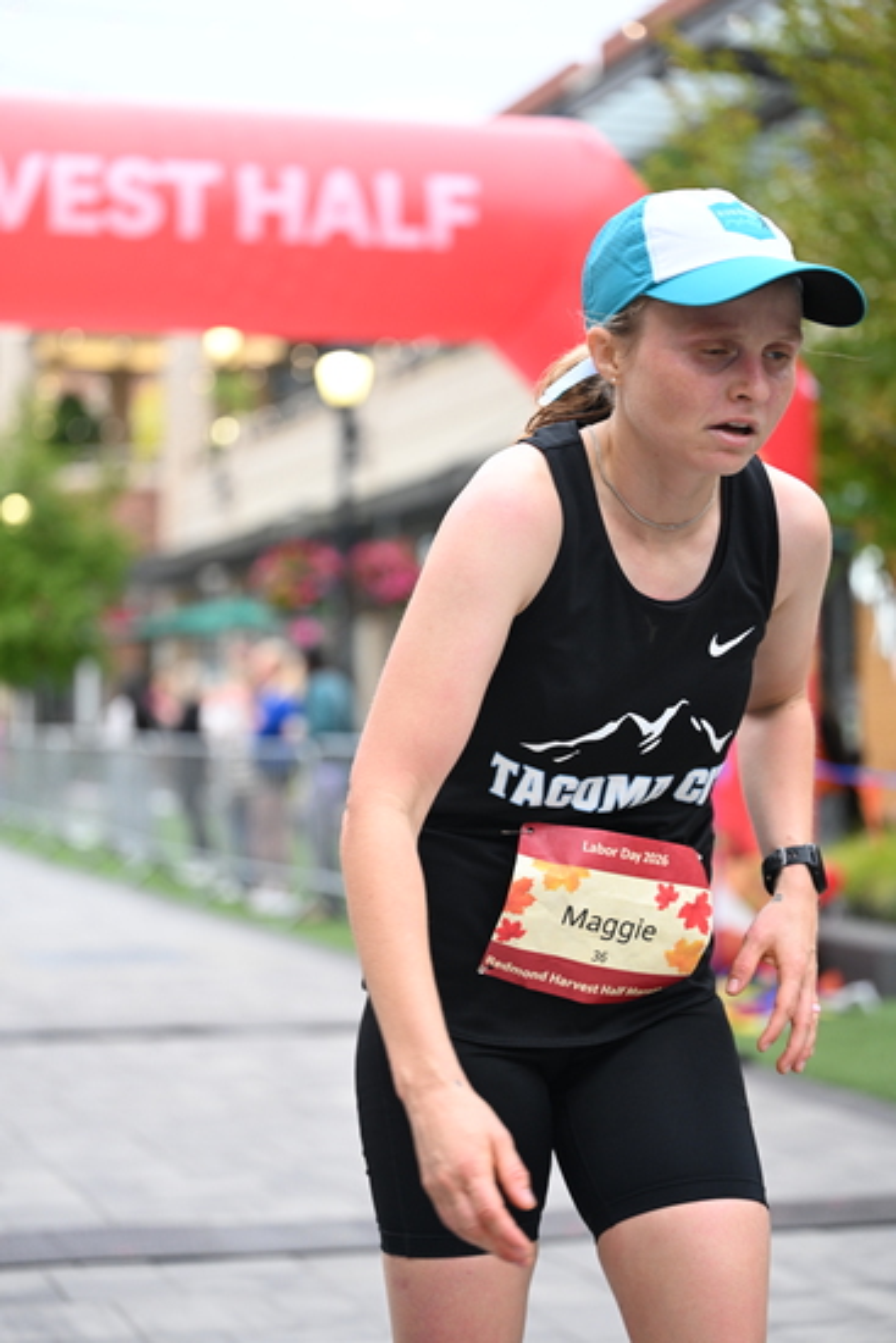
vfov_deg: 28.8
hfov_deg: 19.5
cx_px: 448
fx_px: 2611
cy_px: 672
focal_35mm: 70
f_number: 2.8
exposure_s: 1/800
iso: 1600
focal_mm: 70
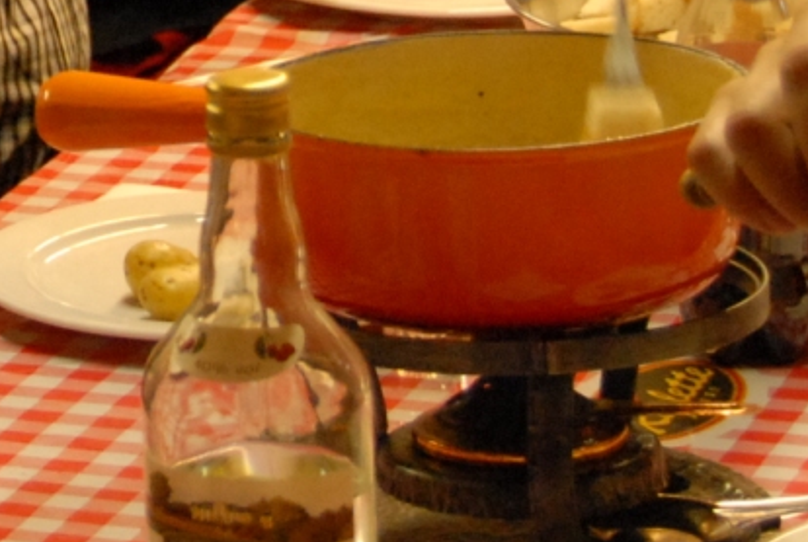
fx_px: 5533
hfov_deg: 8.2
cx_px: -332
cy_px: -283
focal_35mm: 246
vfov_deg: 5.6
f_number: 4.2
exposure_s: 1/30
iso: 1000
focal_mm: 38
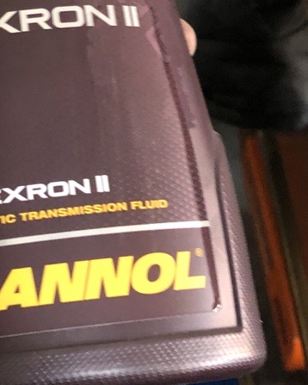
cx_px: 39
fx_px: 1002
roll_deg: +1.1
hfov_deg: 17.3
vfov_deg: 21.0
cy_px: 2
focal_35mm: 88
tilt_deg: -41.1
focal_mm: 4
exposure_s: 1/9
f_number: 1.8
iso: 100
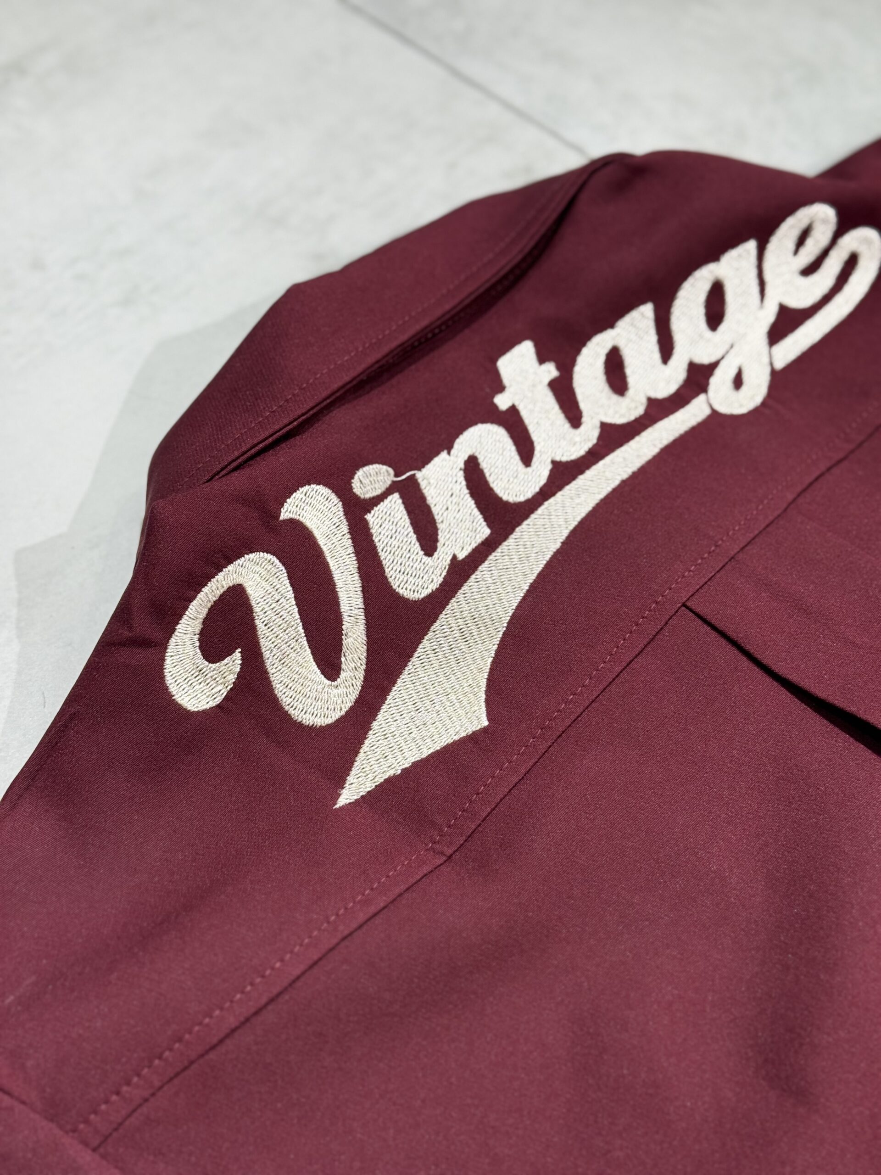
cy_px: 588
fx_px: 1629
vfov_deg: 39.7
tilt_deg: -54.2
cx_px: 440
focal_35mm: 48
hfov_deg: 30.3
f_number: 1.78
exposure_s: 1/100
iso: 80
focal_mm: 6.76
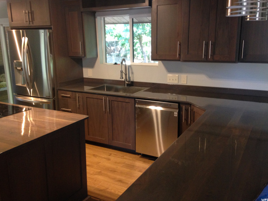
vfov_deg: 40.7
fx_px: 271
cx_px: 133
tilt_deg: -11.5
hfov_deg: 52.6
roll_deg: +1.1
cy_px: 95
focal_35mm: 35
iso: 200
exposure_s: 1/20
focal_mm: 4.12
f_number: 2.4
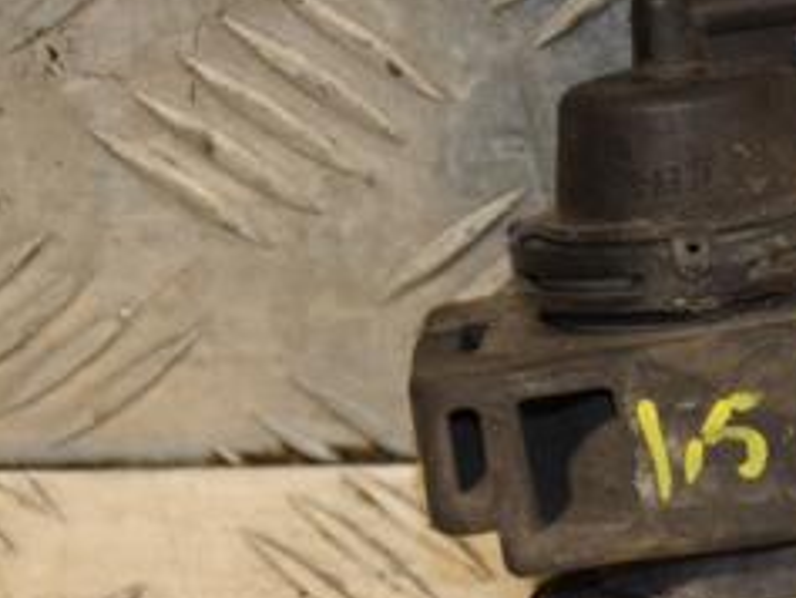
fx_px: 6718
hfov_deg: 6.8
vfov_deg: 5.1
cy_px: 376
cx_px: 725
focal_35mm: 292
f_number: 5.6
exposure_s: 1/200
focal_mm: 80
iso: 800
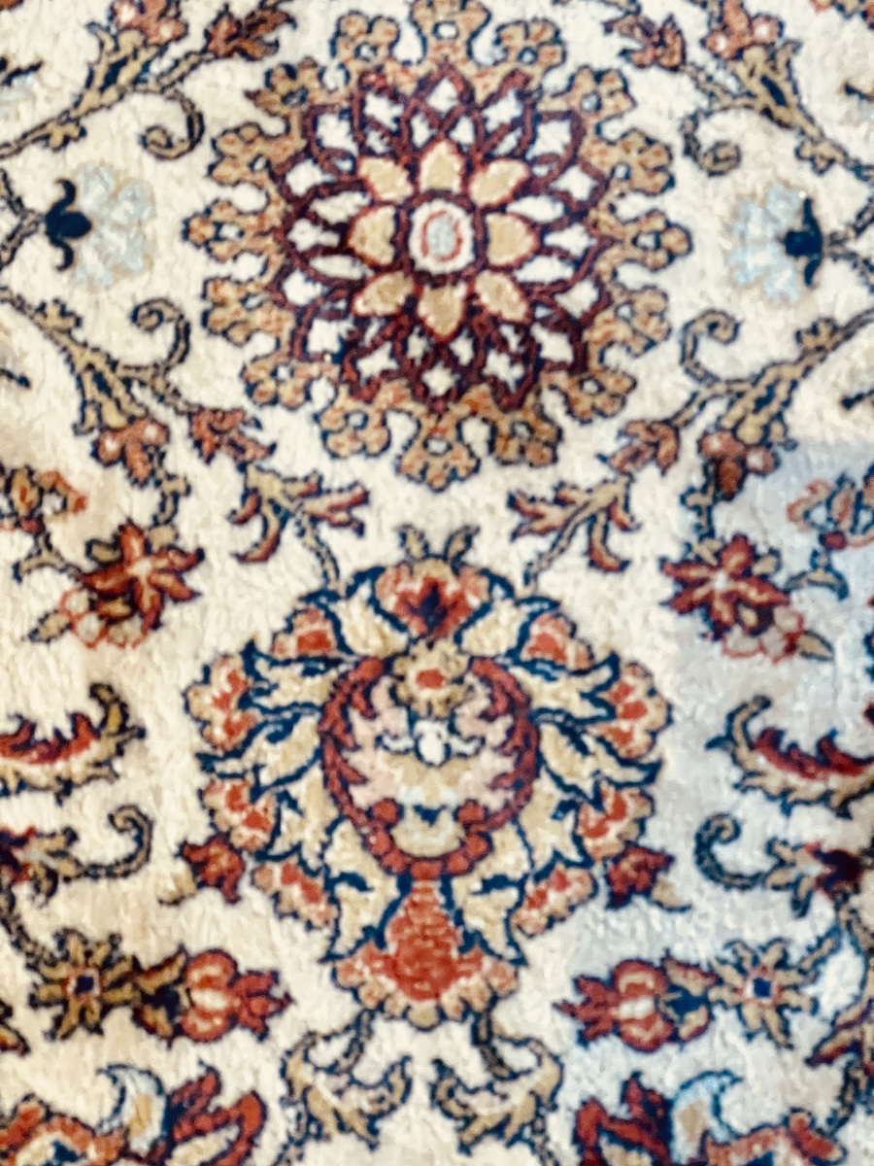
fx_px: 2592
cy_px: 583
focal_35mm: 77
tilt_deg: -77.8
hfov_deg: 19.1
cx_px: 437
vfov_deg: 25.3
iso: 1000
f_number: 2.8
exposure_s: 1/25
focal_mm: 9
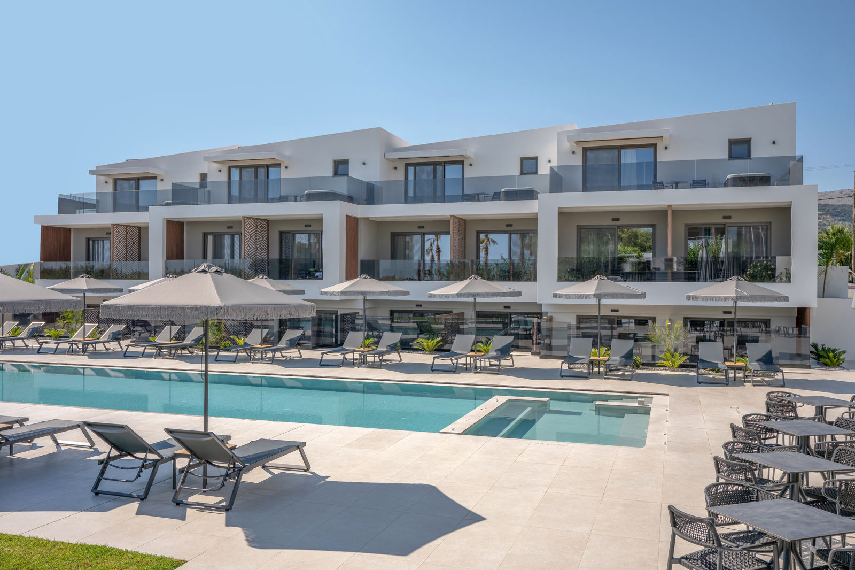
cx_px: 428
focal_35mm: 30
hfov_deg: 61.9
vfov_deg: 43.6
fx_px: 712
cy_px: 285
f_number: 8
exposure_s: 1/1000
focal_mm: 30
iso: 100
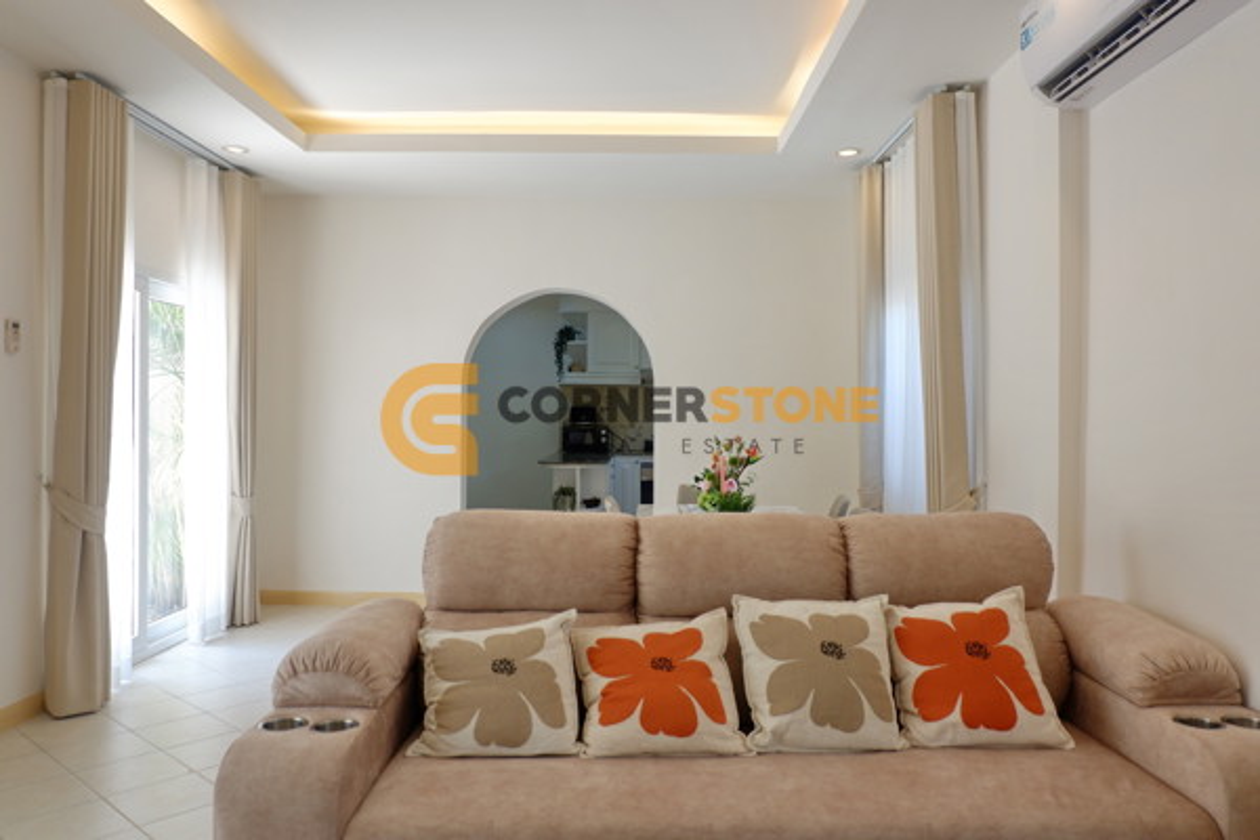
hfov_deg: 73.7
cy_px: 420
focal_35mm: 24
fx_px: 840
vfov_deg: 53.1
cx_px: 630
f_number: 3.5
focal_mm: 16
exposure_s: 1/125
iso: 200
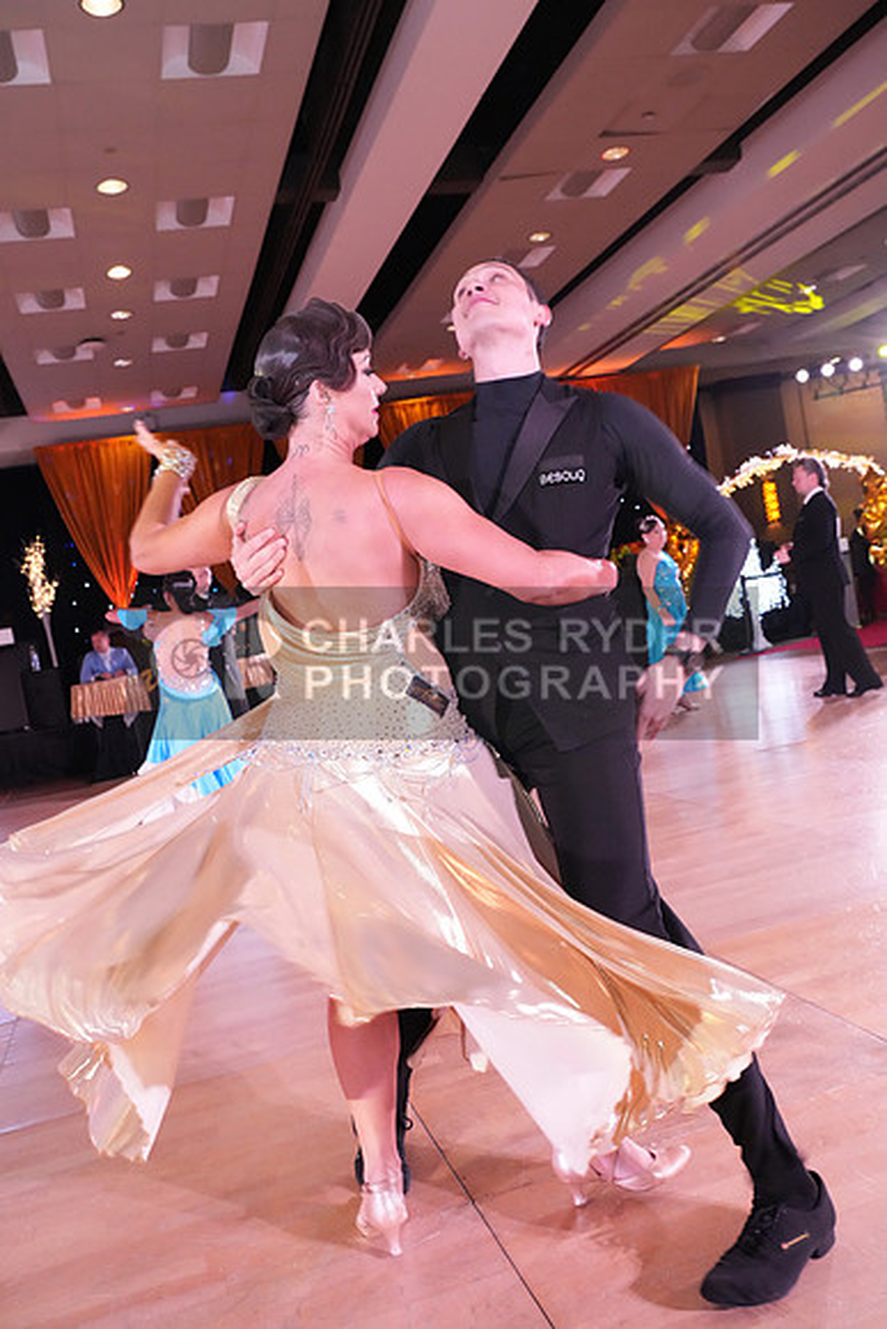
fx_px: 1108
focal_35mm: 30
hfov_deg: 43.6
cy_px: 664
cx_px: 444
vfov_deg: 61.9
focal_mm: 30
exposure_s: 1/250
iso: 8000
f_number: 7.1
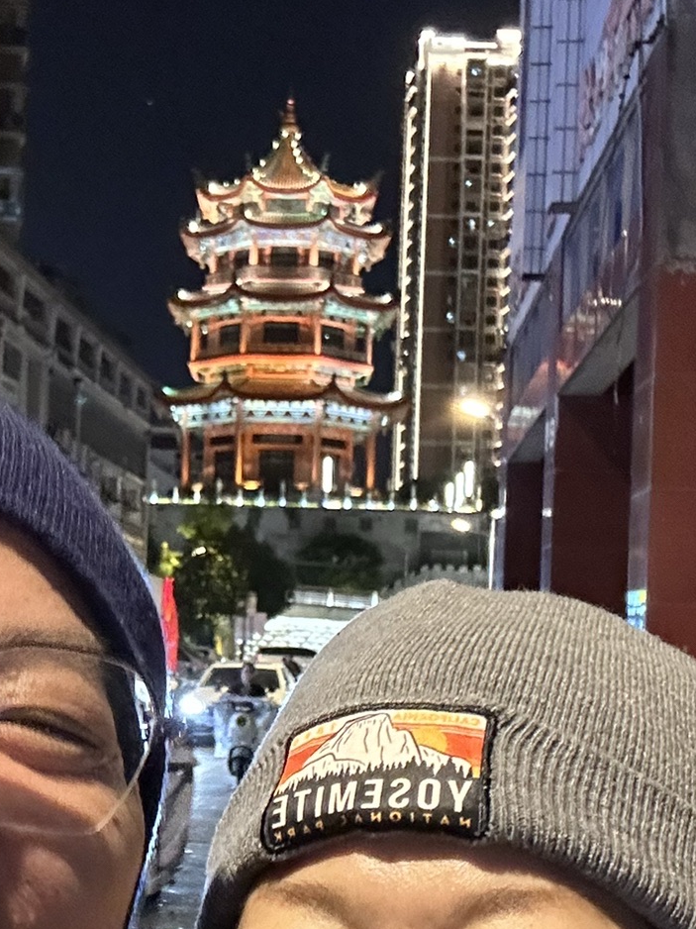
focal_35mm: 64
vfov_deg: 30.2
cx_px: 142
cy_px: 554
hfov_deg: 22.6
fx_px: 1717
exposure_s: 1/25
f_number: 1.9
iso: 400
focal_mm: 2.69
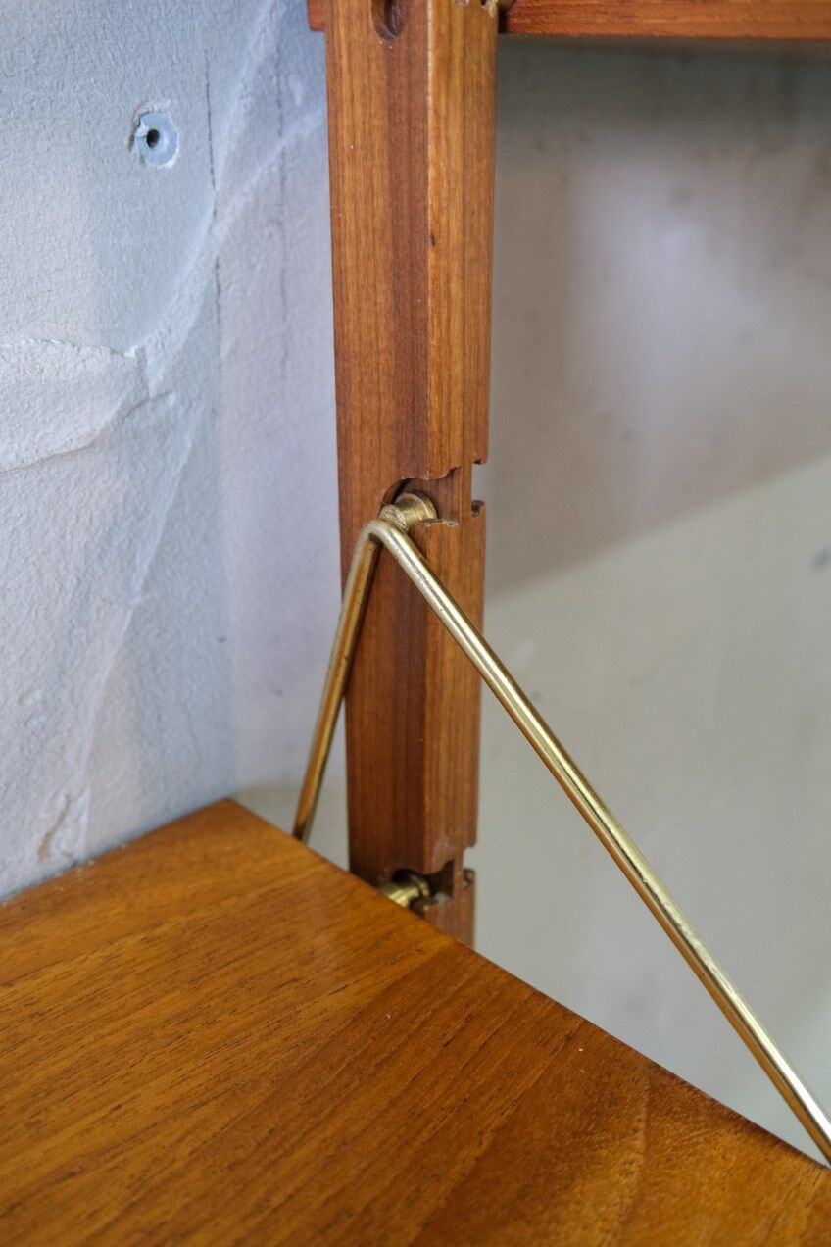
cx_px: 416
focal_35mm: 32
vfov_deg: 58.7
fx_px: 1108
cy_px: 624
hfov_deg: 41.1
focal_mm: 21.2
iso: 2000
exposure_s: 1/30
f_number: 4
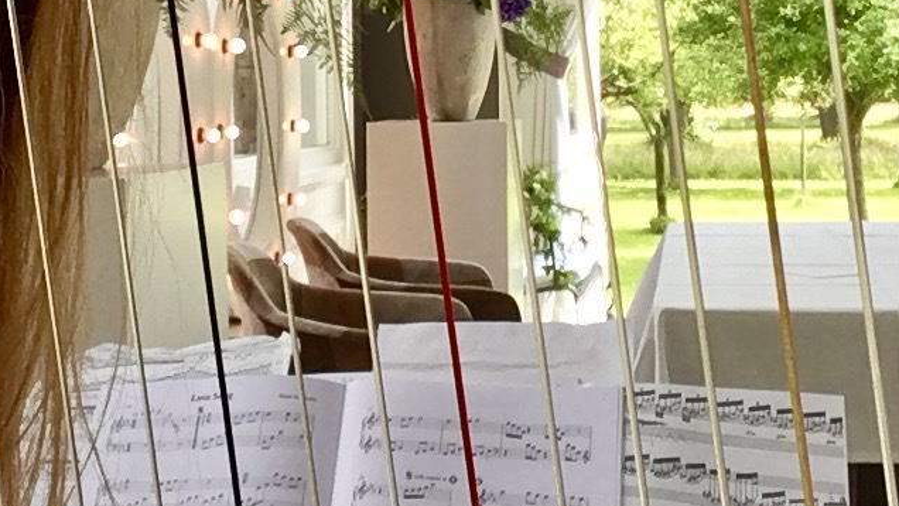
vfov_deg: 17.6
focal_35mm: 68
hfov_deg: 30.9
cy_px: 98
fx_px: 1621
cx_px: 348
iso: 50
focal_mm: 2.15
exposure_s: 1/215
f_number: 2.4
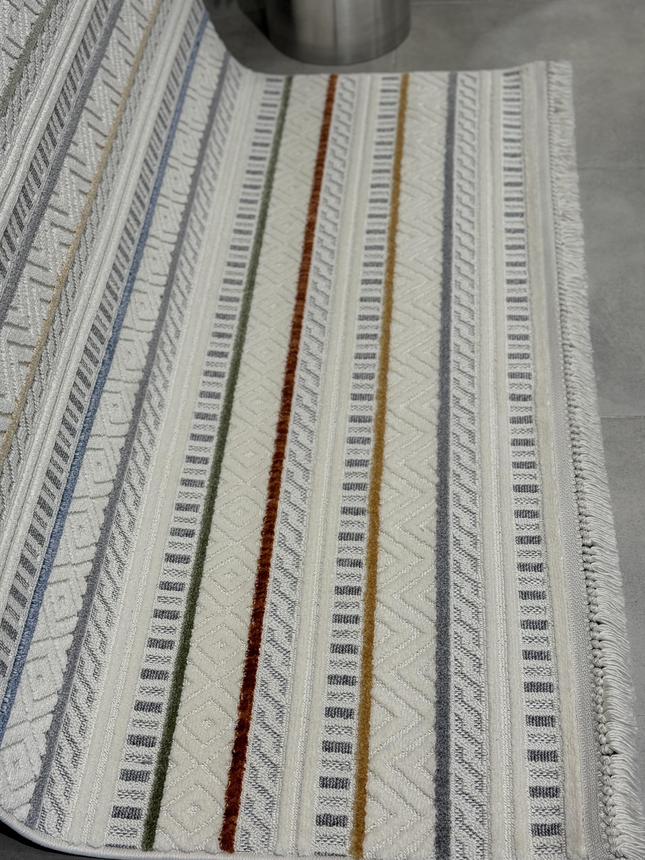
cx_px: 322
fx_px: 1193
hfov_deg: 30.3
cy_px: 430
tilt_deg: -47.2
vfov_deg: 39.7
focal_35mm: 48
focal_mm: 6.76
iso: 50
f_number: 1.78
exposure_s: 1/138
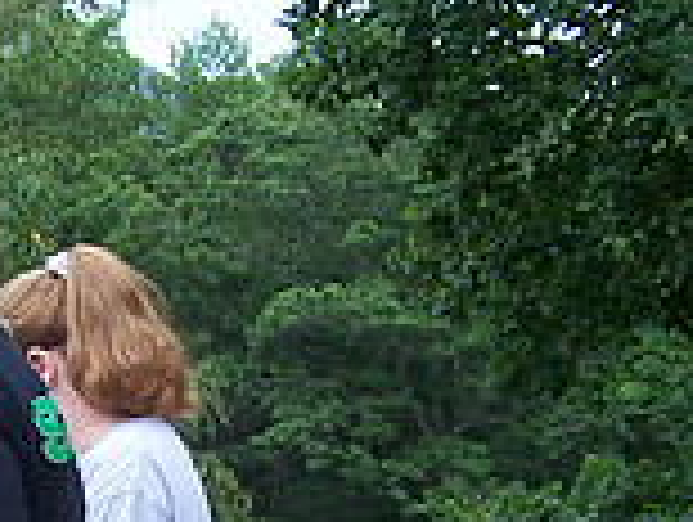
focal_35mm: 124
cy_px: 502
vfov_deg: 11.9
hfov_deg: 15.6
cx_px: -4
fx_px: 2486
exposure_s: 1/350
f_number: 3.4
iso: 80
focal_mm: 5.5
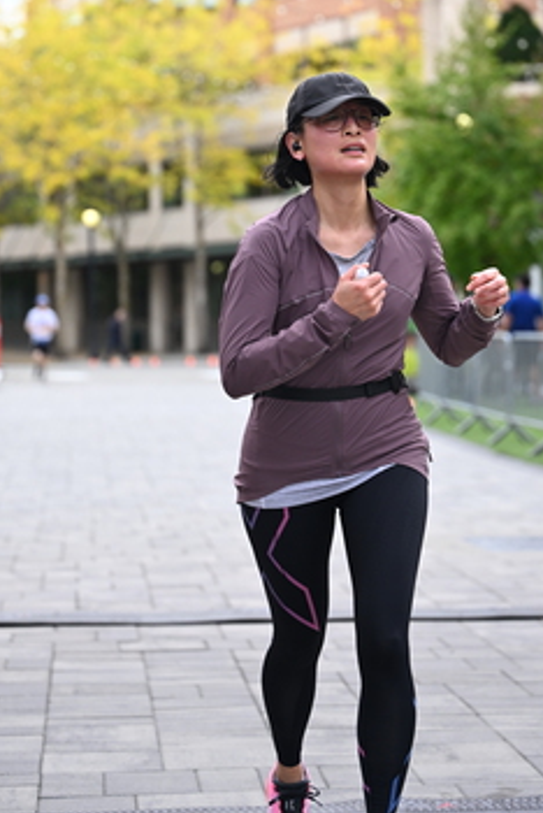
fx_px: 2484
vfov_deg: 18.5
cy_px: 244
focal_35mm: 110
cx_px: 314
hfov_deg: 12.5
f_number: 2.8
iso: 640
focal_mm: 70
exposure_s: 1/2000
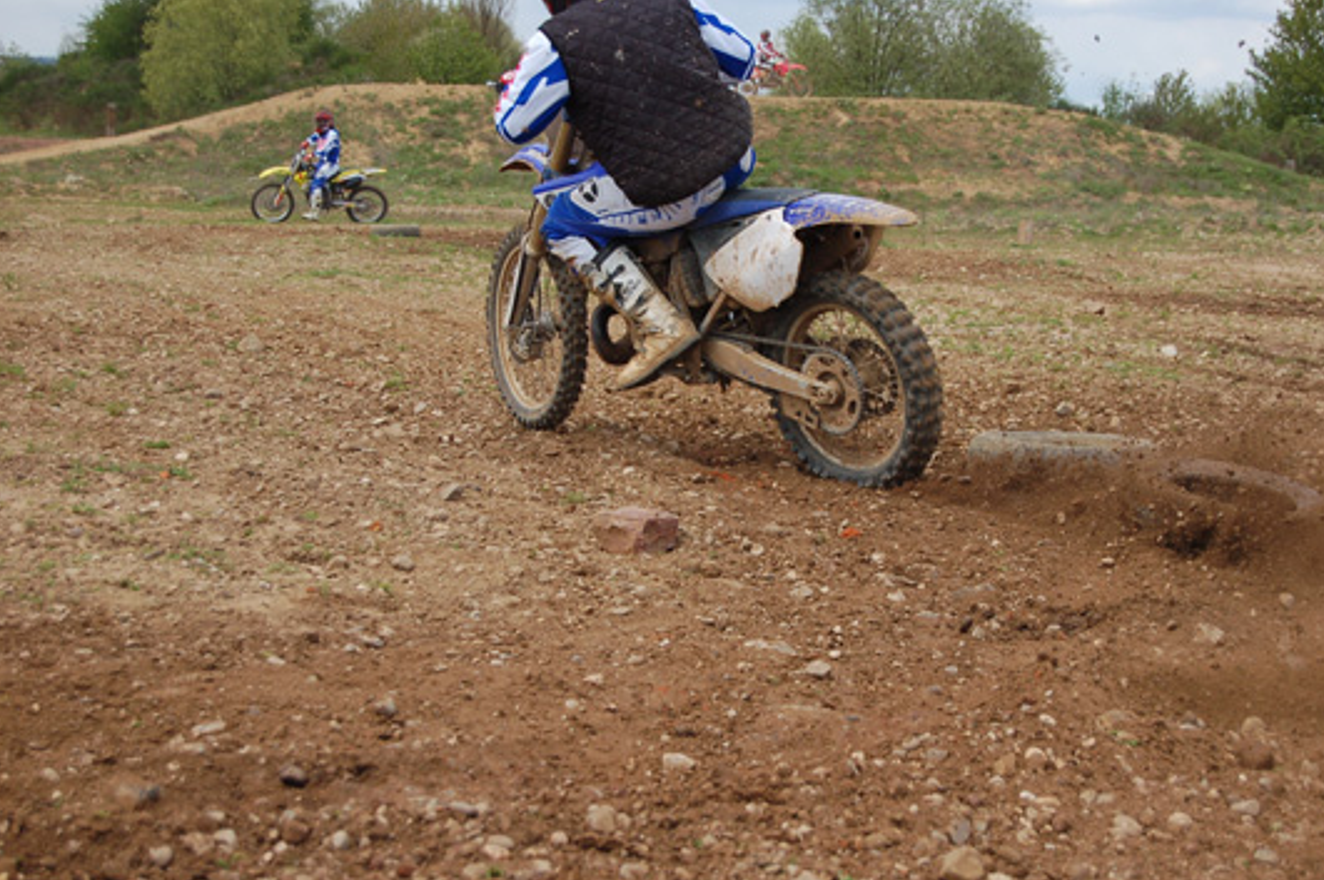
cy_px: 450
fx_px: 2866
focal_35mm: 78
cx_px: 708
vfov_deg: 17.5
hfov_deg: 26.0
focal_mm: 46
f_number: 5.3
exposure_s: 1/1000
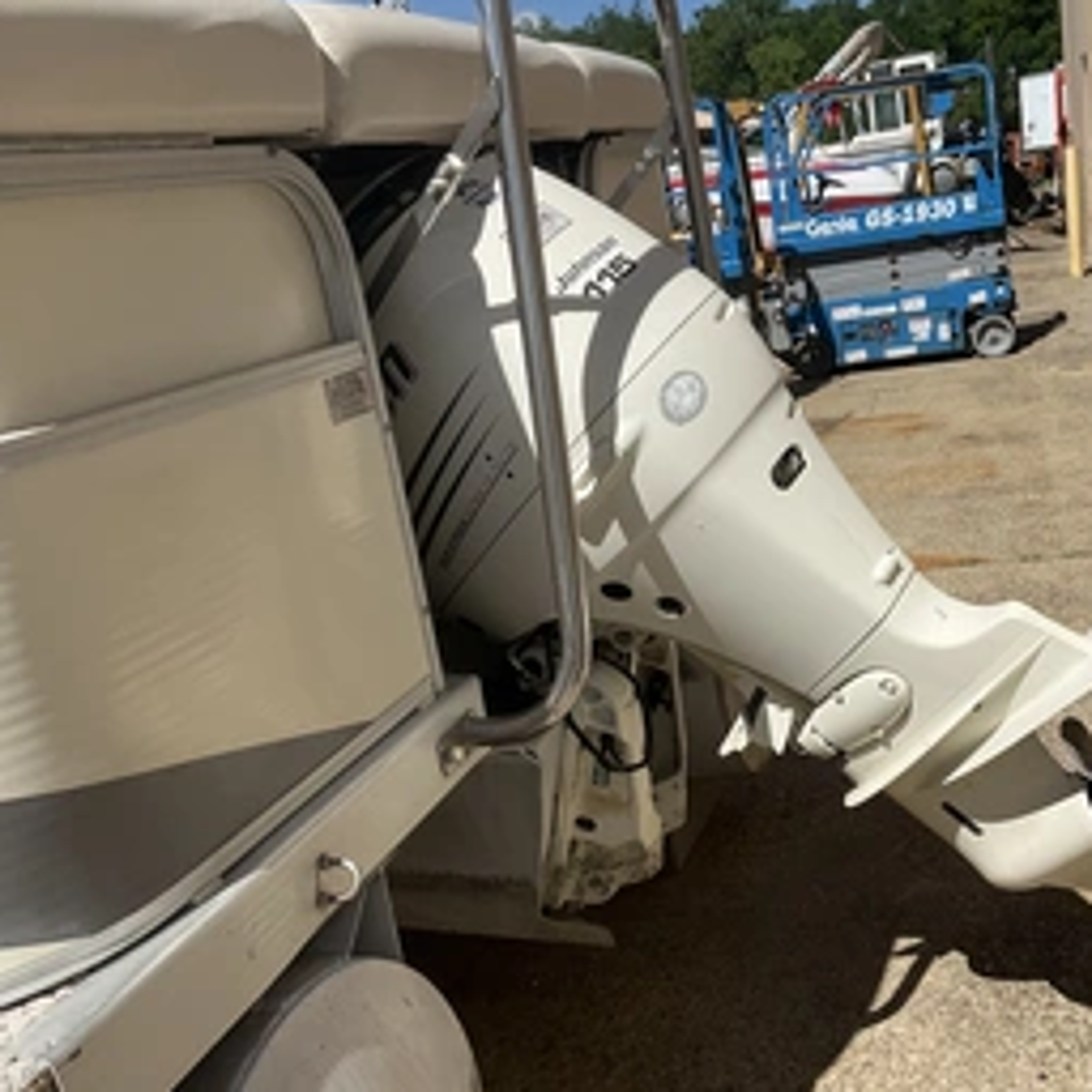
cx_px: 738
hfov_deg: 41.3
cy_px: 606
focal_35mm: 40
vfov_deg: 41.8
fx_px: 1428
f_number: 1.8
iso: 25
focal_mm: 3
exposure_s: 1/3322
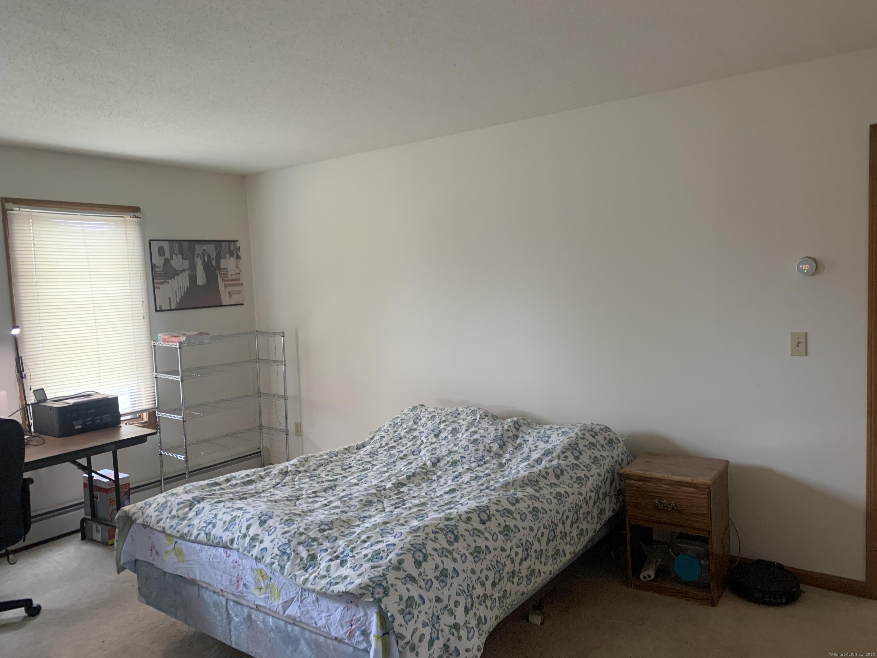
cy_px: 329
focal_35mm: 26
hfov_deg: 67.3
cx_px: 438
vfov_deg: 53.1
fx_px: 659
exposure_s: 1/40
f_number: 1.8
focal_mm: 4.25
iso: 400
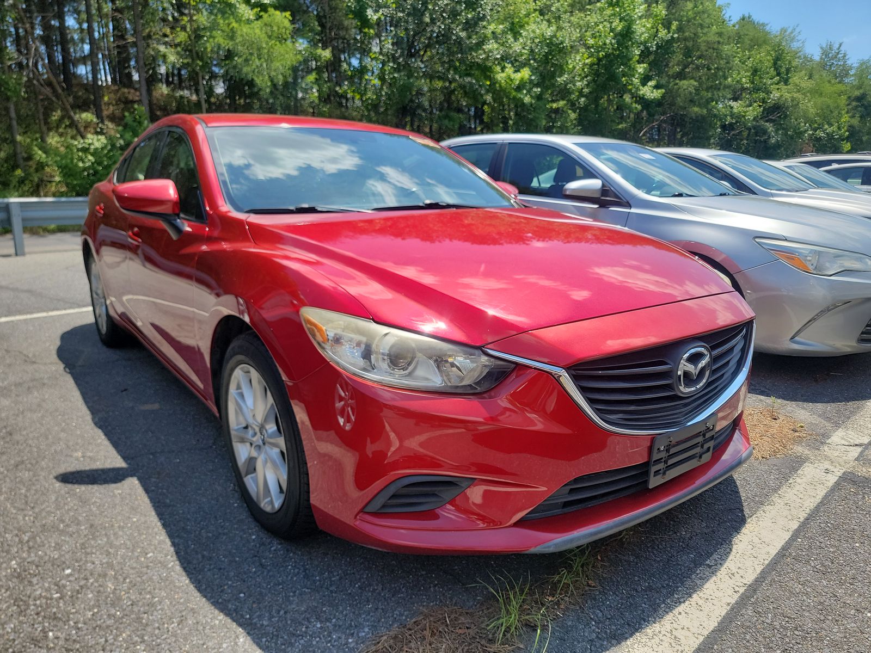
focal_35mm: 24
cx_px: 436
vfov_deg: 56.8
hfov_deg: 71.6
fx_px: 604
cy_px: 326
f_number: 1.8
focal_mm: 6.7
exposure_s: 1/597
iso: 50
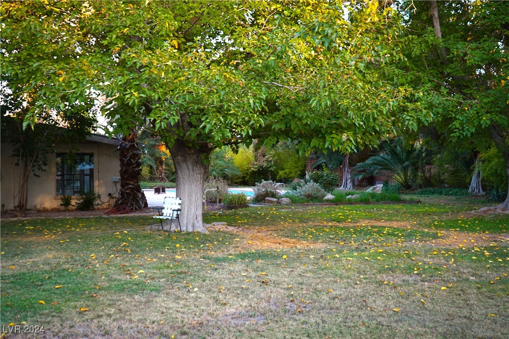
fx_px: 594
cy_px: 170
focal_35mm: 42
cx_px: 254
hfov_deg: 46.4
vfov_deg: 31.9
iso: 64
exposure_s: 1/40
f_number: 3.5
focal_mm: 28
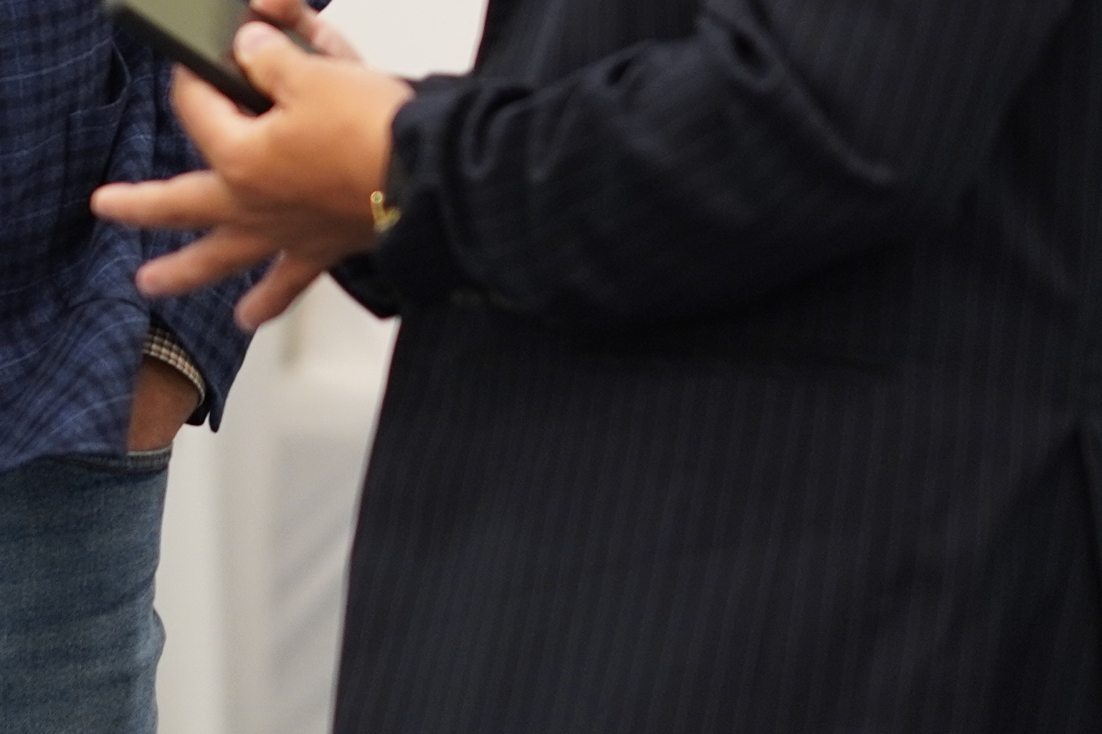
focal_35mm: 328
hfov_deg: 6.3
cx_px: 479
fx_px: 10038
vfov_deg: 4.2
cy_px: -308
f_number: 1.4
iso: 250
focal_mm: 56
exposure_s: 1/100
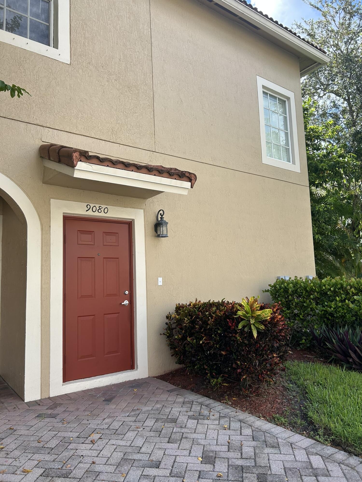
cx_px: 181
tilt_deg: +7.5
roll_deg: +2.5
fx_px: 363
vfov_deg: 67.3
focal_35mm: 26
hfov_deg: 53.1
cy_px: 241
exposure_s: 1/1196
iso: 50
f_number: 1.5
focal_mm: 5.7
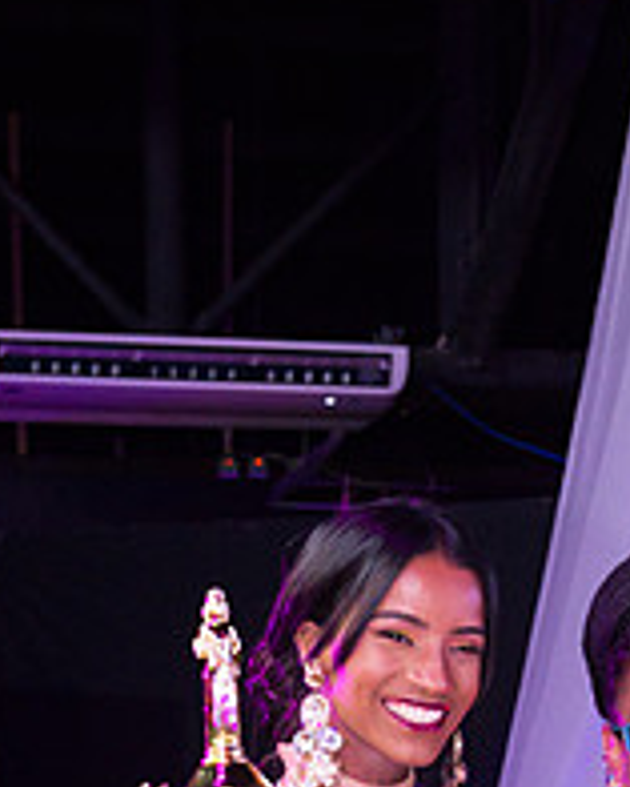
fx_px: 2608
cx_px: 449
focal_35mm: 112
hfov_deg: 13.7
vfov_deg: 16.6
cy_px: 875
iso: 4000
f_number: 5
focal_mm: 52
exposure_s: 1/160
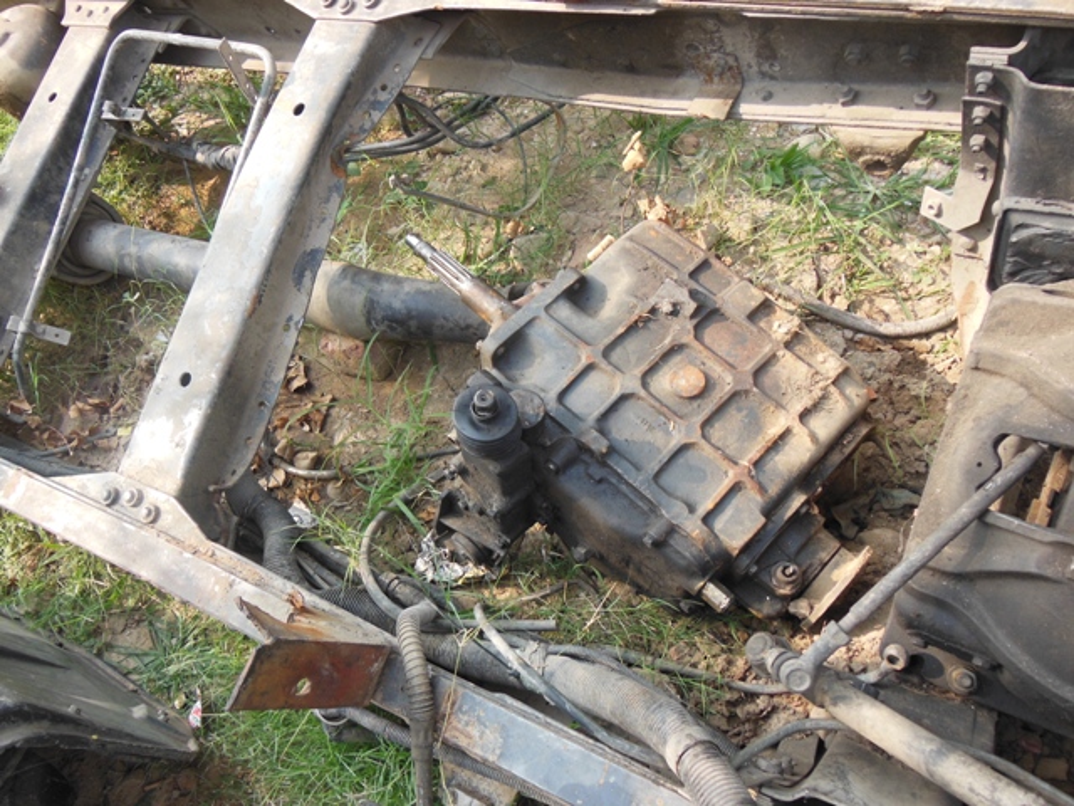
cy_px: 403
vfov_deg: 48.2
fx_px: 900
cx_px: 537
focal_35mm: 29
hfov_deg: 61.7
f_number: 3.7
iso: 125
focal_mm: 5.2
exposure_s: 1/160
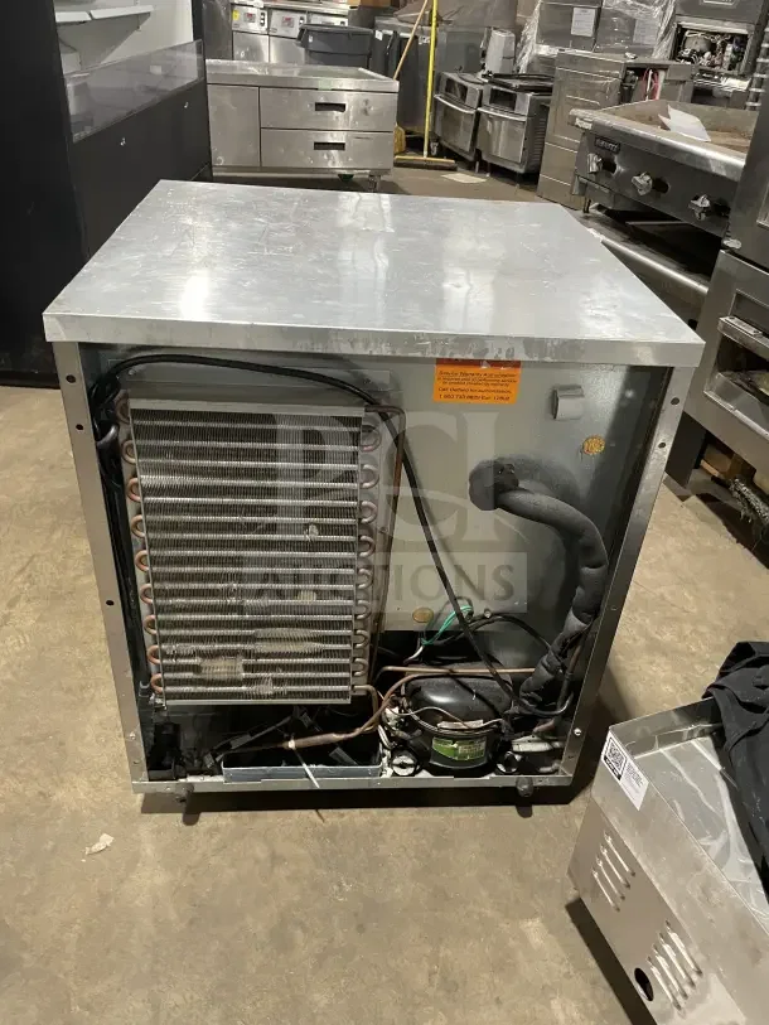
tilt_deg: -34.1
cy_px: 512
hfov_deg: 53.1
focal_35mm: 26
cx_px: 384
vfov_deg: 67.3
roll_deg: -5.3
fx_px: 770
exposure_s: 1/60
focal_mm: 4.2
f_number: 1.6
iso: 250
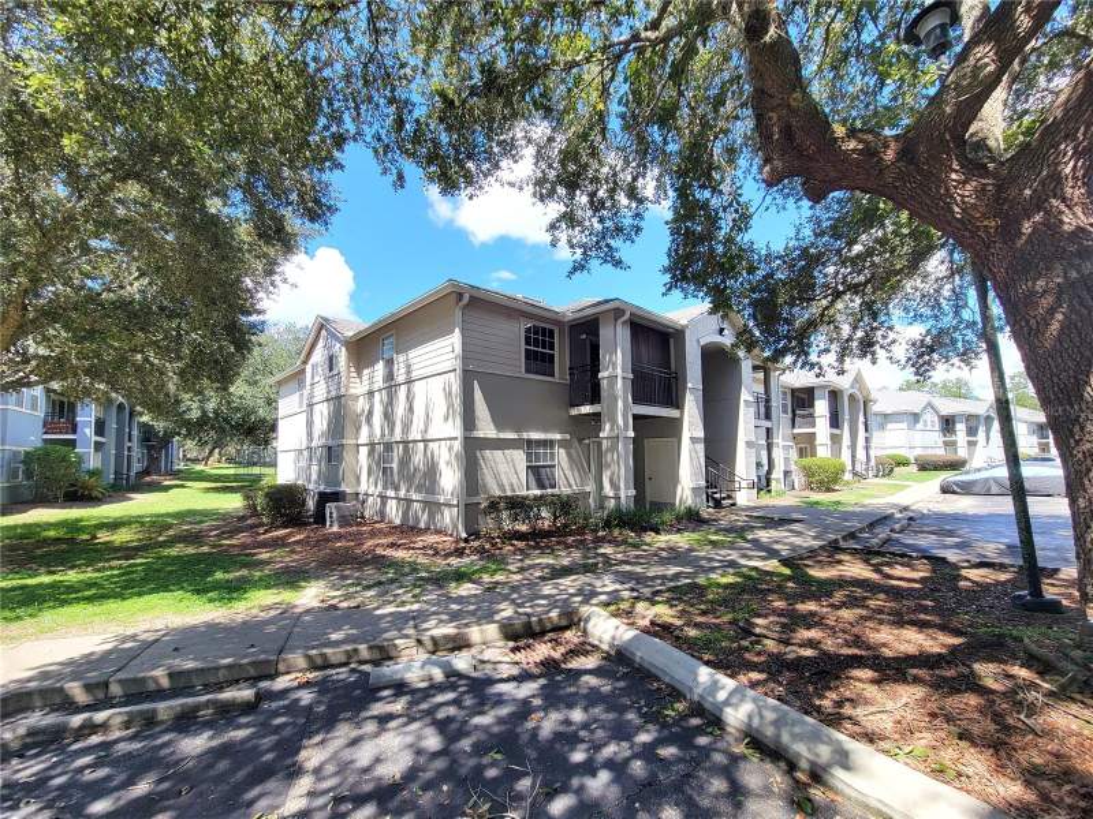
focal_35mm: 13
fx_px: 410
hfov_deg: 106.2
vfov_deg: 89.9
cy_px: 410
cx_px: 546
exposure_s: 1/411
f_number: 2.2
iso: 50
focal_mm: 2.2
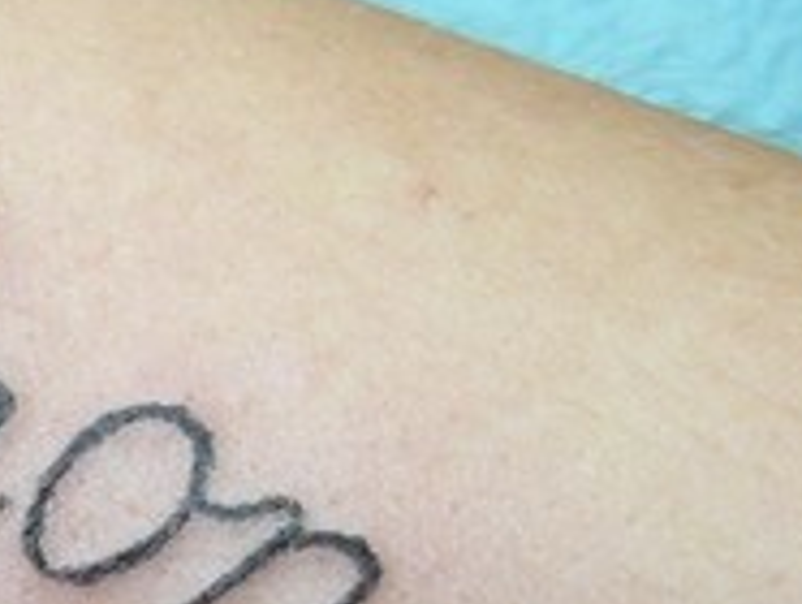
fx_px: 4593
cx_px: -720
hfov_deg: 9.4
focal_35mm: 198
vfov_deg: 7.5
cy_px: 436
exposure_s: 1/50
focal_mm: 6
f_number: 2.8
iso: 100
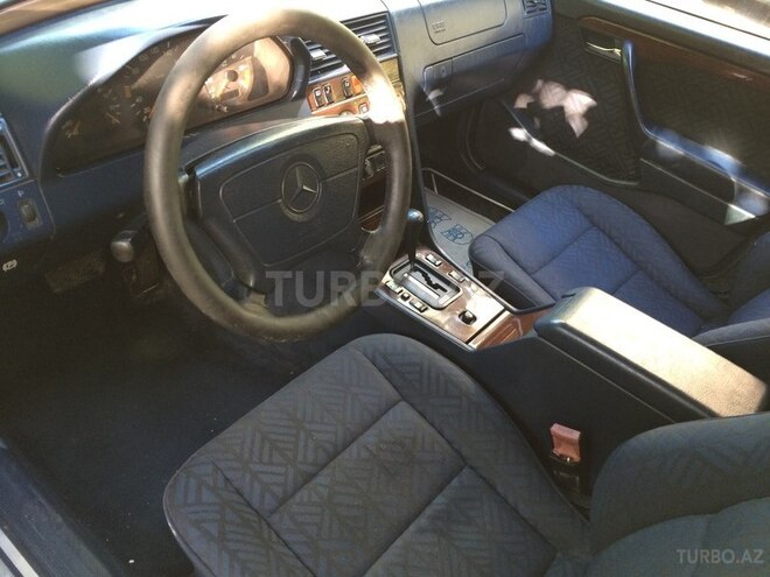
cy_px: 288
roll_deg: -11.9
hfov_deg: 61.7
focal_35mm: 29
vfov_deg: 48.2
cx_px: 385
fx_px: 645
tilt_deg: -38.5
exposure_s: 1/33
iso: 160
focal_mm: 4.15
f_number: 2.2
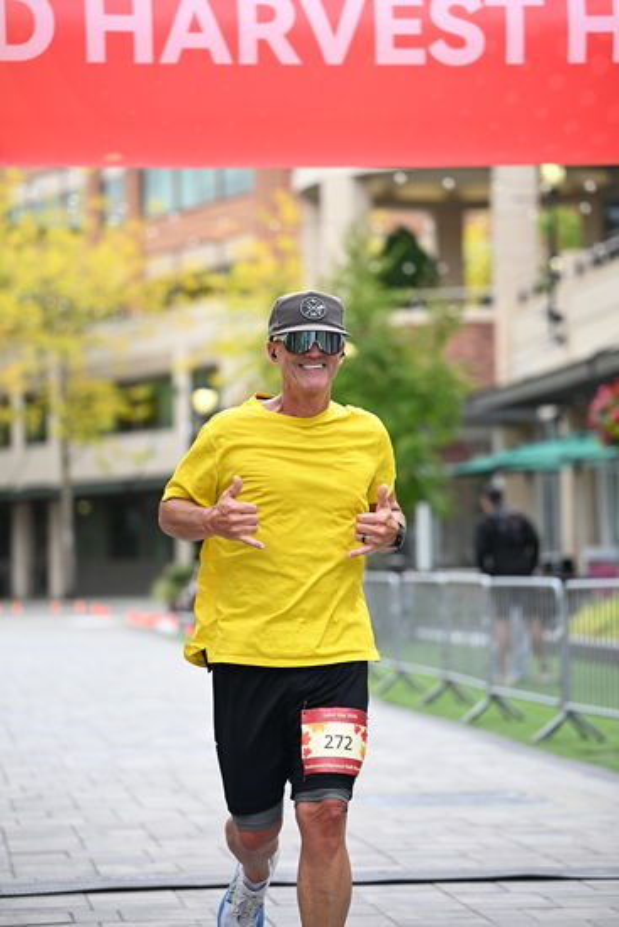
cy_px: 464
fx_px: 2655
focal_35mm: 103
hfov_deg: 13.3
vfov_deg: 19.8
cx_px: 310
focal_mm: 103
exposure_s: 1/2000
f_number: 2.8
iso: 640
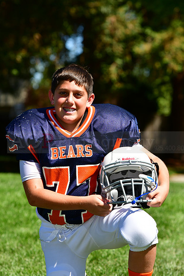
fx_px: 1379
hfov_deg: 7.6
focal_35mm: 180
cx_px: 92
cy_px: 138
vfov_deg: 11.4
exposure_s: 1/3200
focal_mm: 120
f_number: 4.5
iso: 400
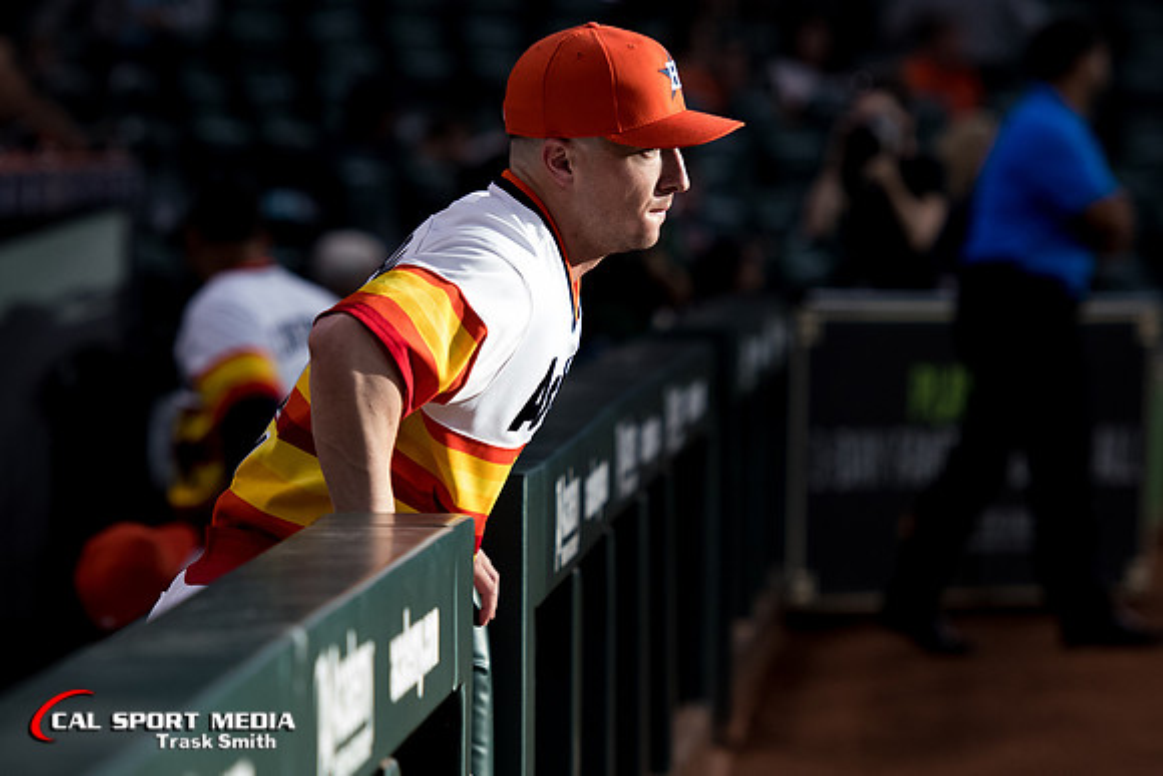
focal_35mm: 284
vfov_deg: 4.8
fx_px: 9167
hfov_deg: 7.3
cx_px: 657
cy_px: 324
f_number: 4
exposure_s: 1/1250
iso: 2000
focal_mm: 160
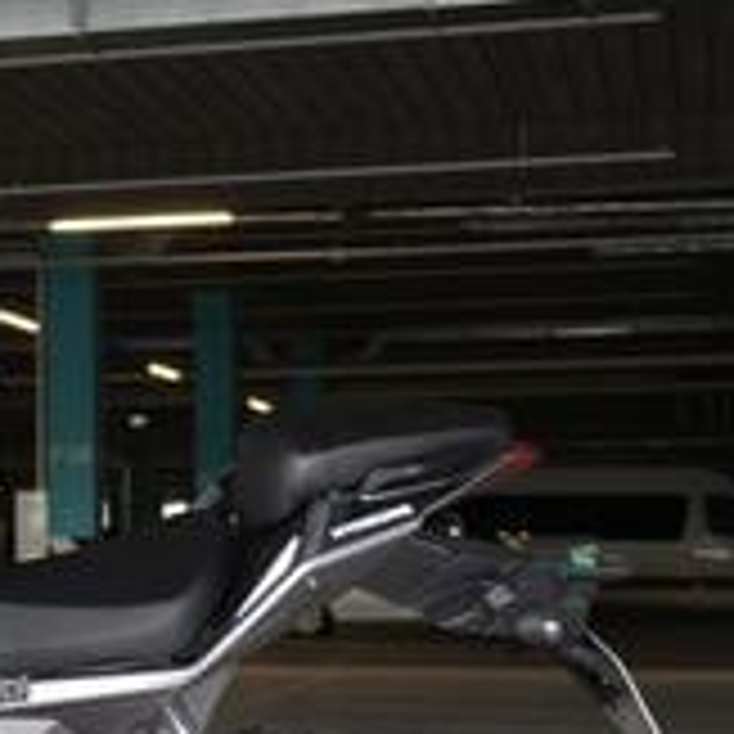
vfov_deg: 16.0
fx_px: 2567
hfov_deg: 15.6
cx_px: -155
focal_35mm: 107
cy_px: 682
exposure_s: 1/60
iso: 400
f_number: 3.8
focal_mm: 22
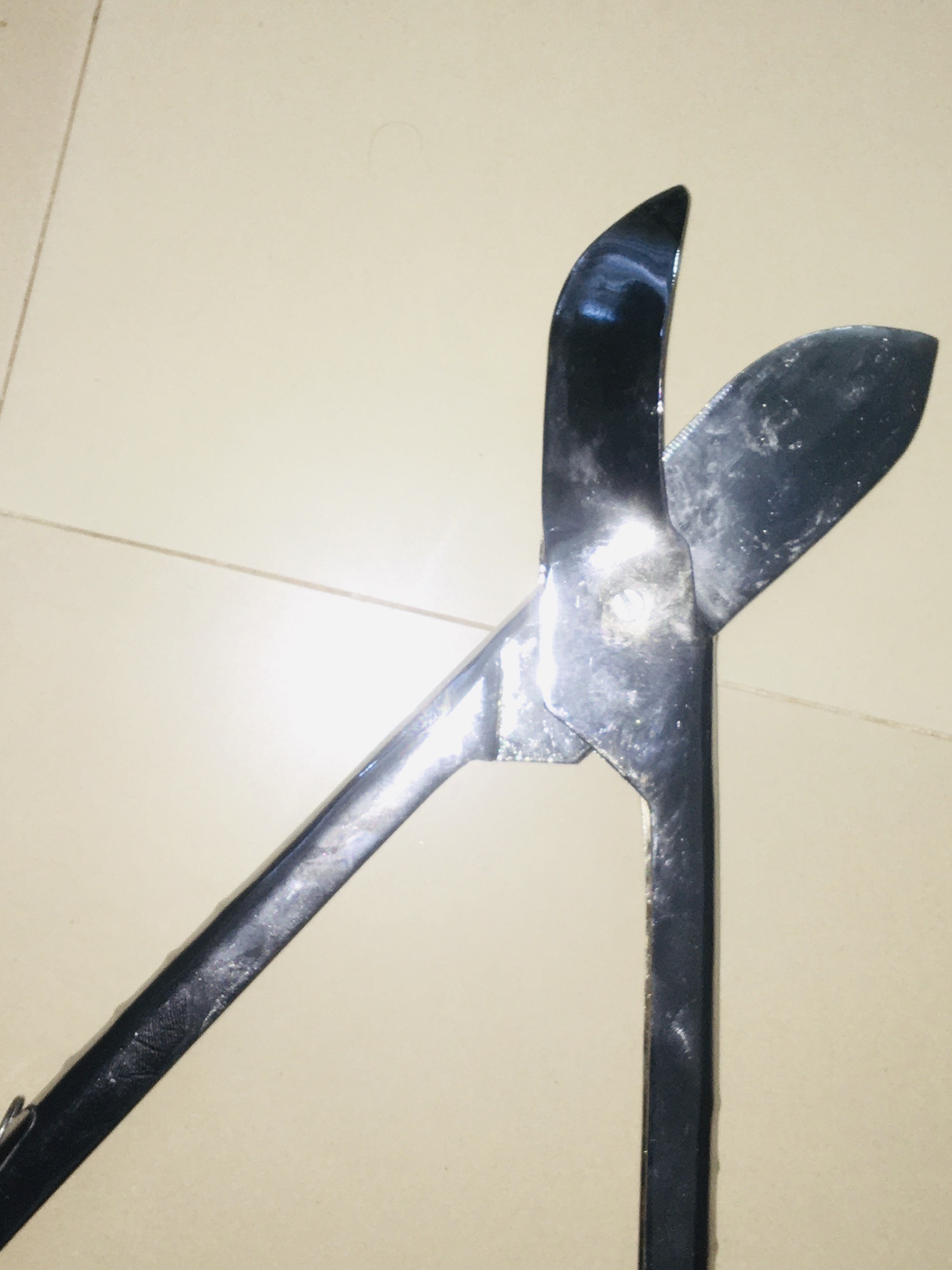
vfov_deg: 34.9
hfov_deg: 26.5
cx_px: 539
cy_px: 599
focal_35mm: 55
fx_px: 2017
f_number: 2.2
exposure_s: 1/33
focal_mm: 4.15
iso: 32
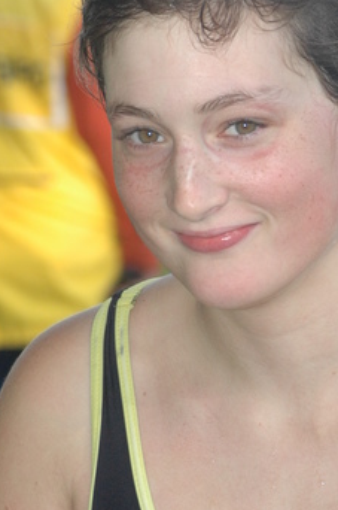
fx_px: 4549
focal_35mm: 322
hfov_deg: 4.3
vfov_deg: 6.4
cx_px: 255
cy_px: 228
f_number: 5.6
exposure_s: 1/500
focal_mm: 105
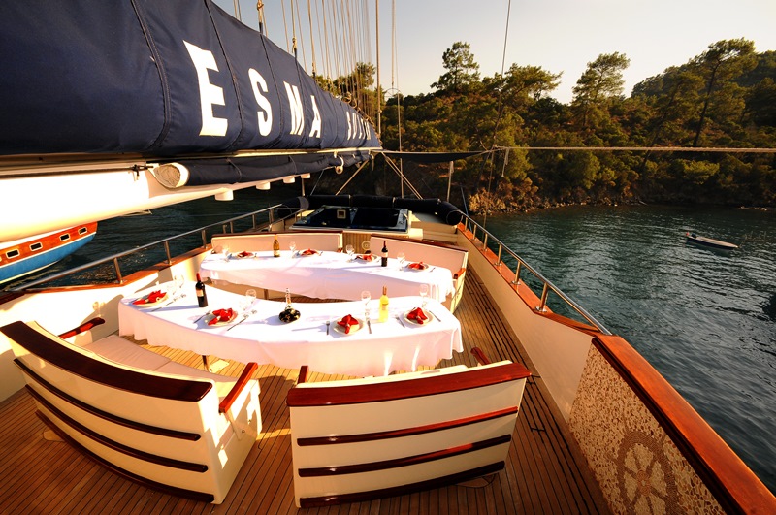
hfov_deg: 100.5
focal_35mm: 15
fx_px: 323
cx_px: 388
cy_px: 258
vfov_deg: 77.2
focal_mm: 10
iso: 320
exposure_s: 1/250
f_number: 14
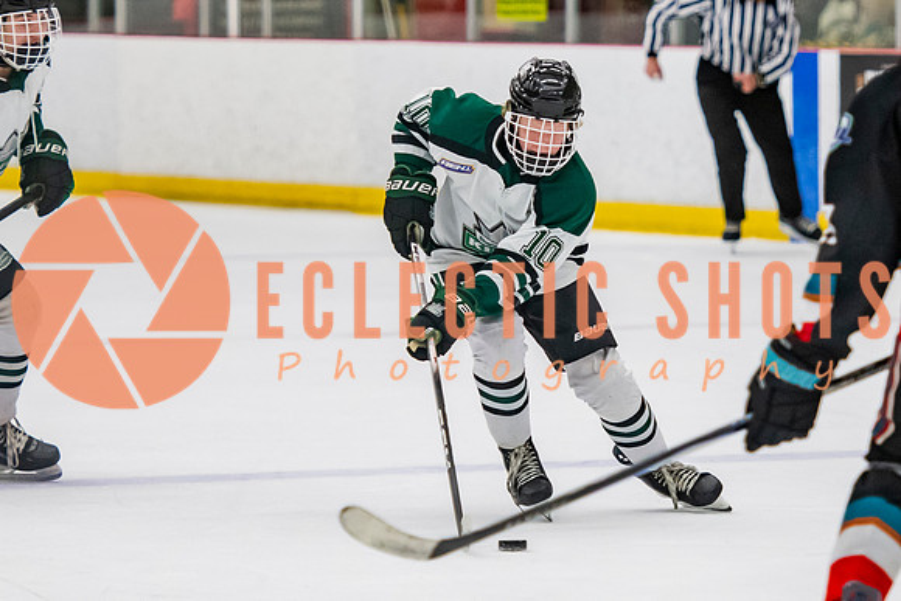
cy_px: 299
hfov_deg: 6.4
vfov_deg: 4.2
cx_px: 487
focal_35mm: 324
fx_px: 8116
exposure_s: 1/640
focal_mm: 135
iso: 2000
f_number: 3.2
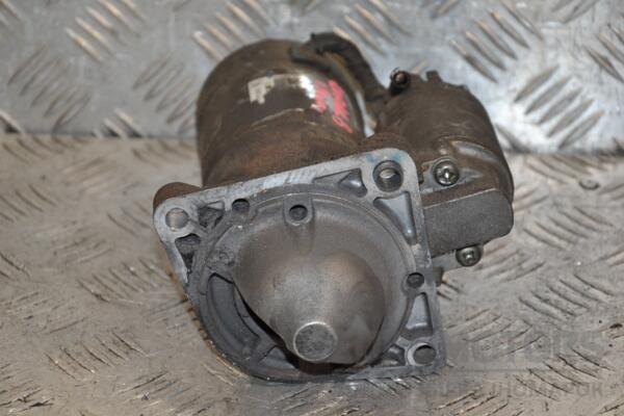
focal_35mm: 138
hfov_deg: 14.9
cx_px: 312
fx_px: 2392
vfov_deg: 9.9
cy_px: 208
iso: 800
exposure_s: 1/200
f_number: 5.6
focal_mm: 92
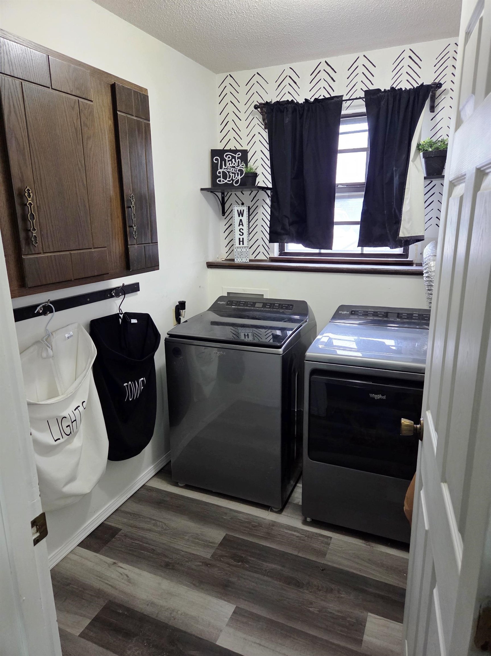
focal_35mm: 23
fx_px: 435
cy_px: 328
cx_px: 246
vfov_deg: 73.9
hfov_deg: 58.9
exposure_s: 1/120
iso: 640
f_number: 1.8
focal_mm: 5.4
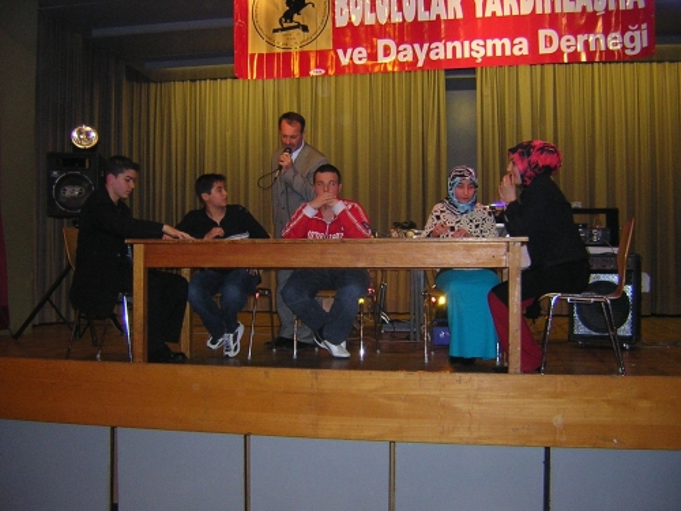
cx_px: 340
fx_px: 708
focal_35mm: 36
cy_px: 256
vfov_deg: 39.7
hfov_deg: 51.4
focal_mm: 4.7
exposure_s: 1/60.1
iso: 400
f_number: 2.6
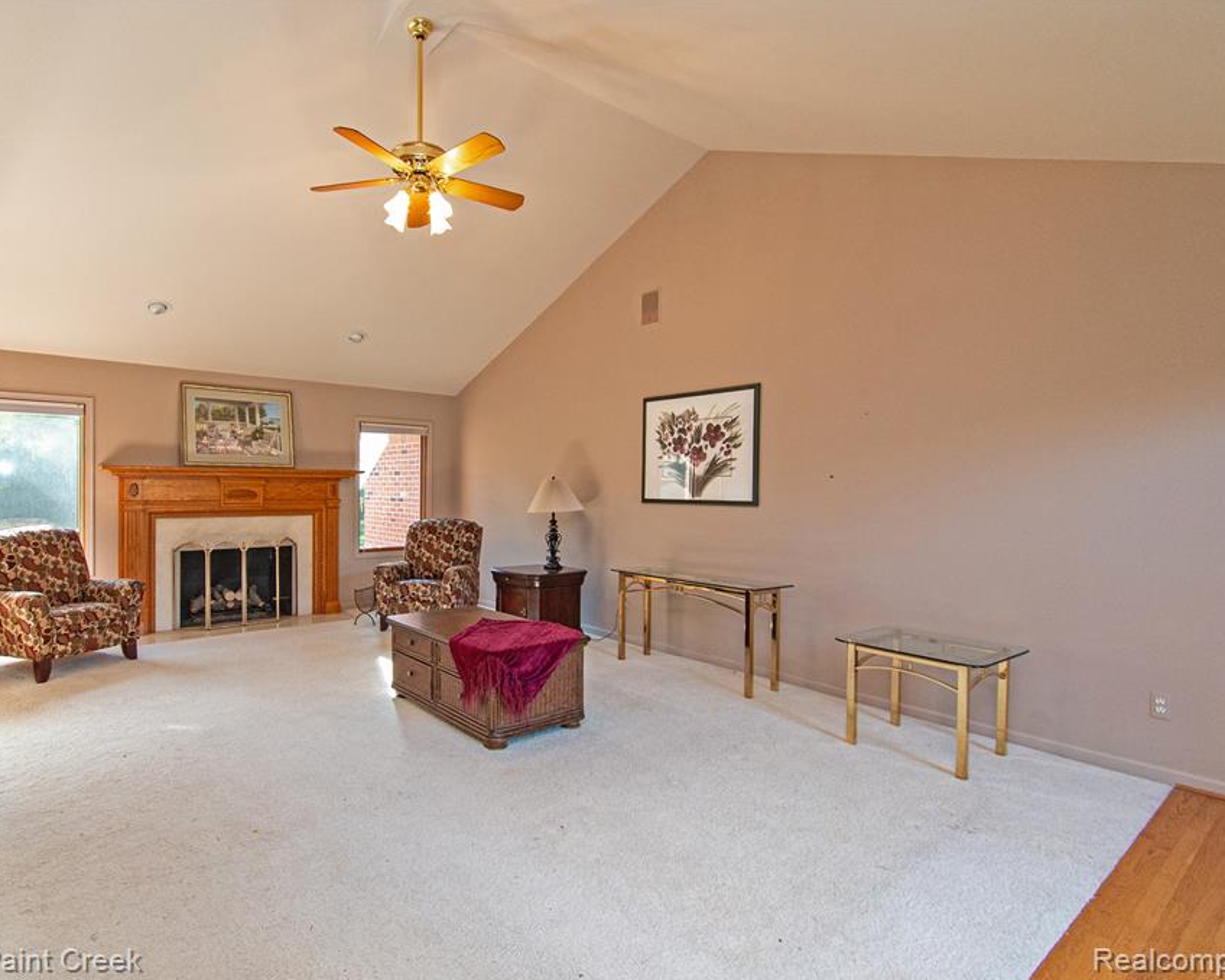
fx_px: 616
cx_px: 500
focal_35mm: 17
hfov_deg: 88.7
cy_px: 490
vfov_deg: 77.0
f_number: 4.5
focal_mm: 10
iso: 1250
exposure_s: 1/80
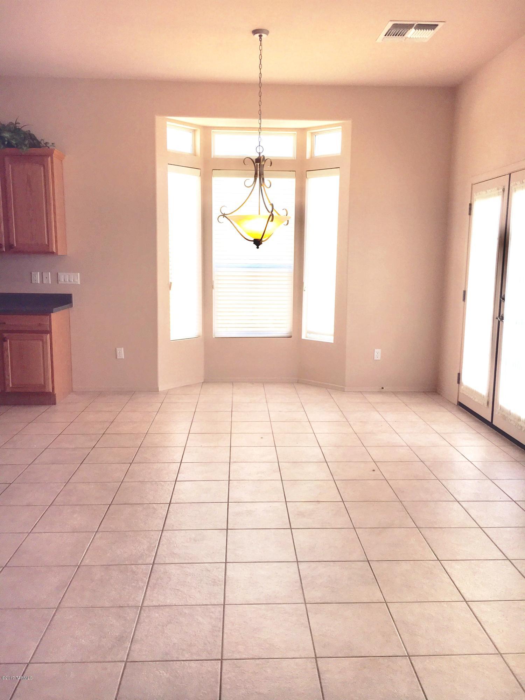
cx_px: 262
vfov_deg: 61.7
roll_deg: -0.1
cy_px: 350
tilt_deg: -8.2
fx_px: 586
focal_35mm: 29
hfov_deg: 48.2
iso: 25
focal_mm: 4.15
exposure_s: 1/120
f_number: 2.2
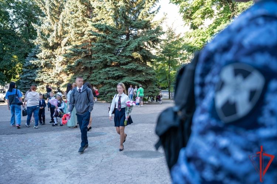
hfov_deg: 60.3
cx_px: 138
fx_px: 239
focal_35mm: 31
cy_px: 92
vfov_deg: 42.3
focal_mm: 31
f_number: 2.8
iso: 200
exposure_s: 1/160
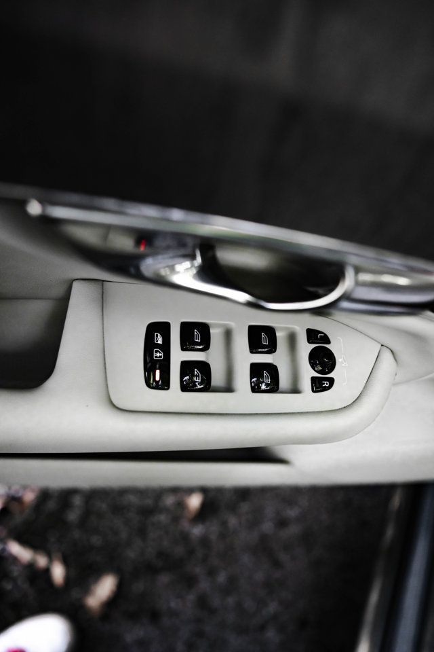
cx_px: 217
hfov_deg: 47.9
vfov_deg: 67.4
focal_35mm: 27
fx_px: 488
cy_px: 326
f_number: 2.8
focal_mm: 27
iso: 1250
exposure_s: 1/250
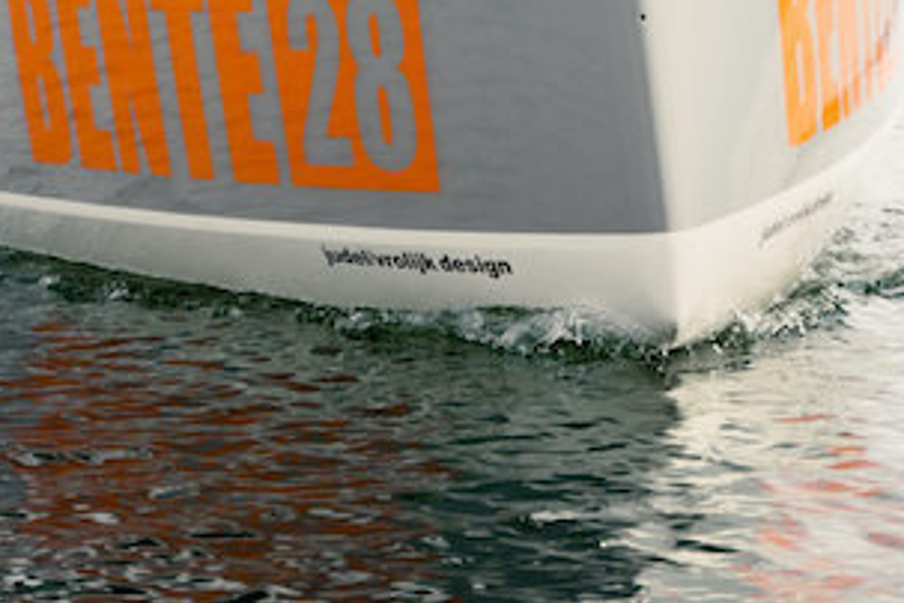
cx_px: 397
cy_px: -215
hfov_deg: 11.7
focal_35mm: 175
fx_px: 4394
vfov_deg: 7.7
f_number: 2.8
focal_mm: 59
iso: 100
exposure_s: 1/1250
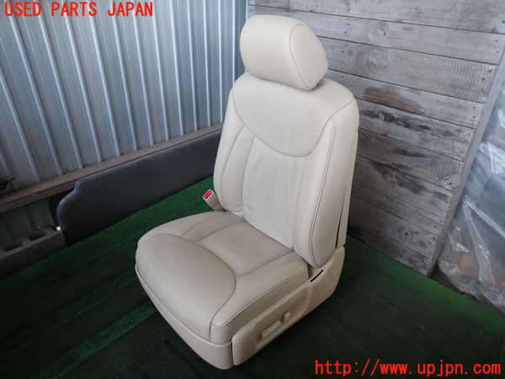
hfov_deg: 69.4
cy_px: 190
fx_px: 365
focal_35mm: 25
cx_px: 252
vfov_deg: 54.9
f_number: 2
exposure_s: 1/60
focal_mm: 4.5
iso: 100
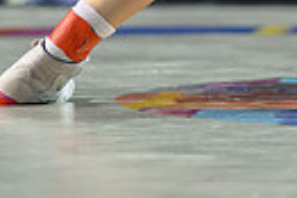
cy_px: -249
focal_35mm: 601
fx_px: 4952
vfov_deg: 2.3
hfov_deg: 3.4
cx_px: 556
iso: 4000
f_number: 2.8
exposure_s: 1/800
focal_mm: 120
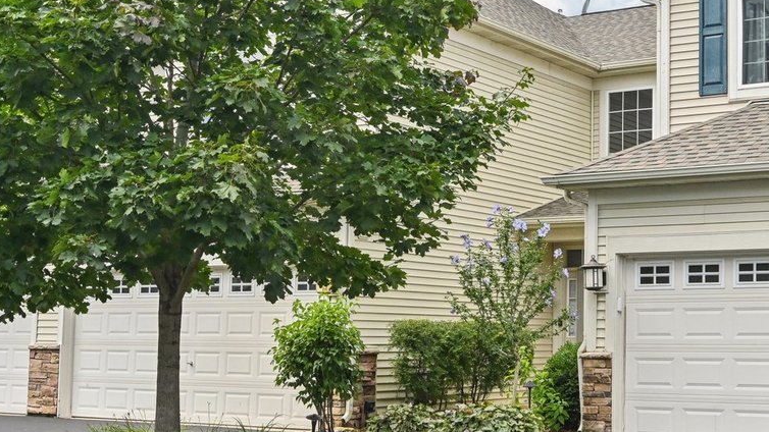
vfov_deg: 21.8
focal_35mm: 54
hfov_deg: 37.7
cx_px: 559
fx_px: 1101
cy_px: 54
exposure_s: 1/1000
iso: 800
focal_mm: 24
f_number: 8
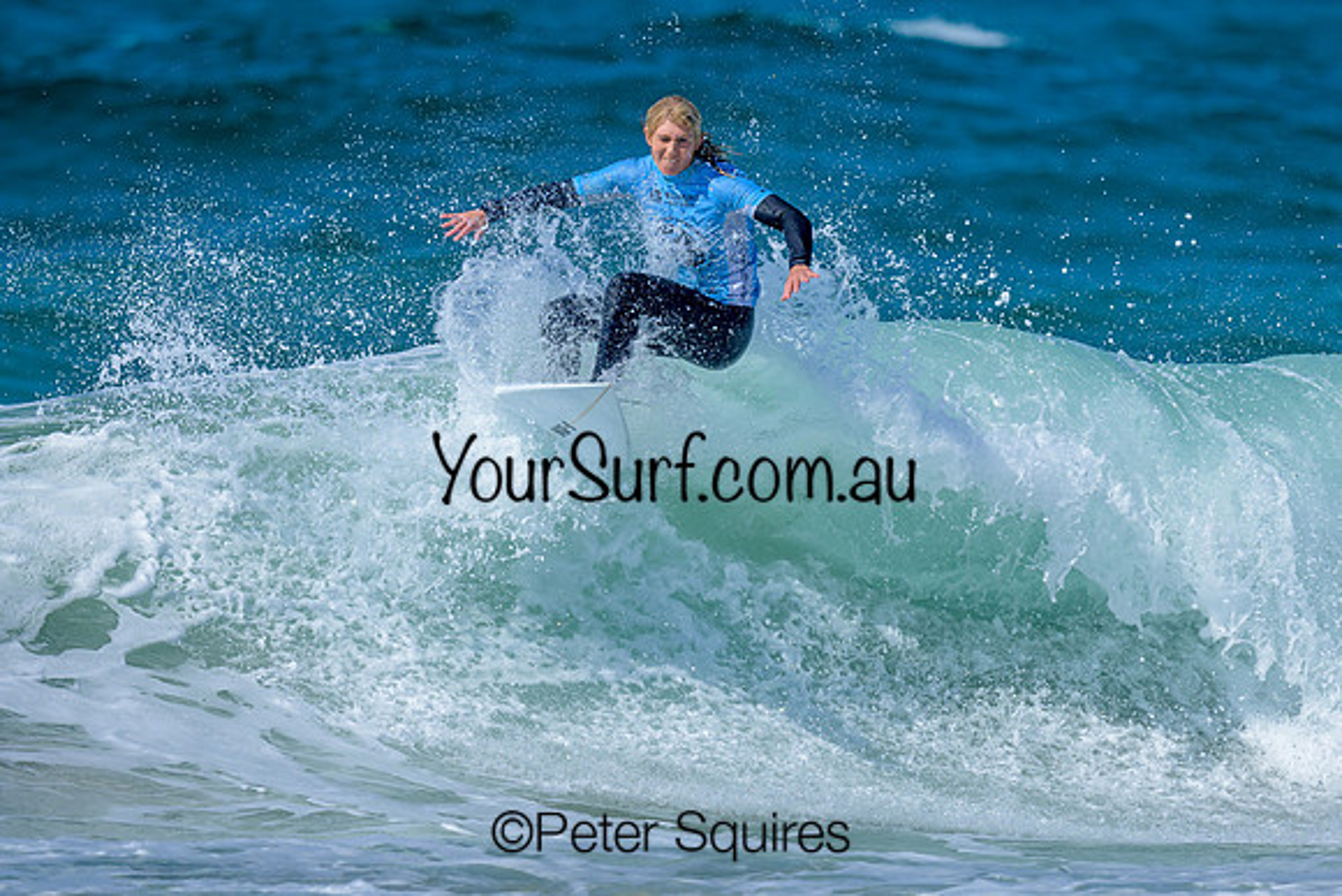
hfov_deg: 1.9
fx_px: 41024
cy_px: 464
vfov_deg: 1.3
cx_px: 704
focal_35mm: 1100
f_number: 6.3
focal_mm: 800
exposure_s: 1/2000
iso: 200
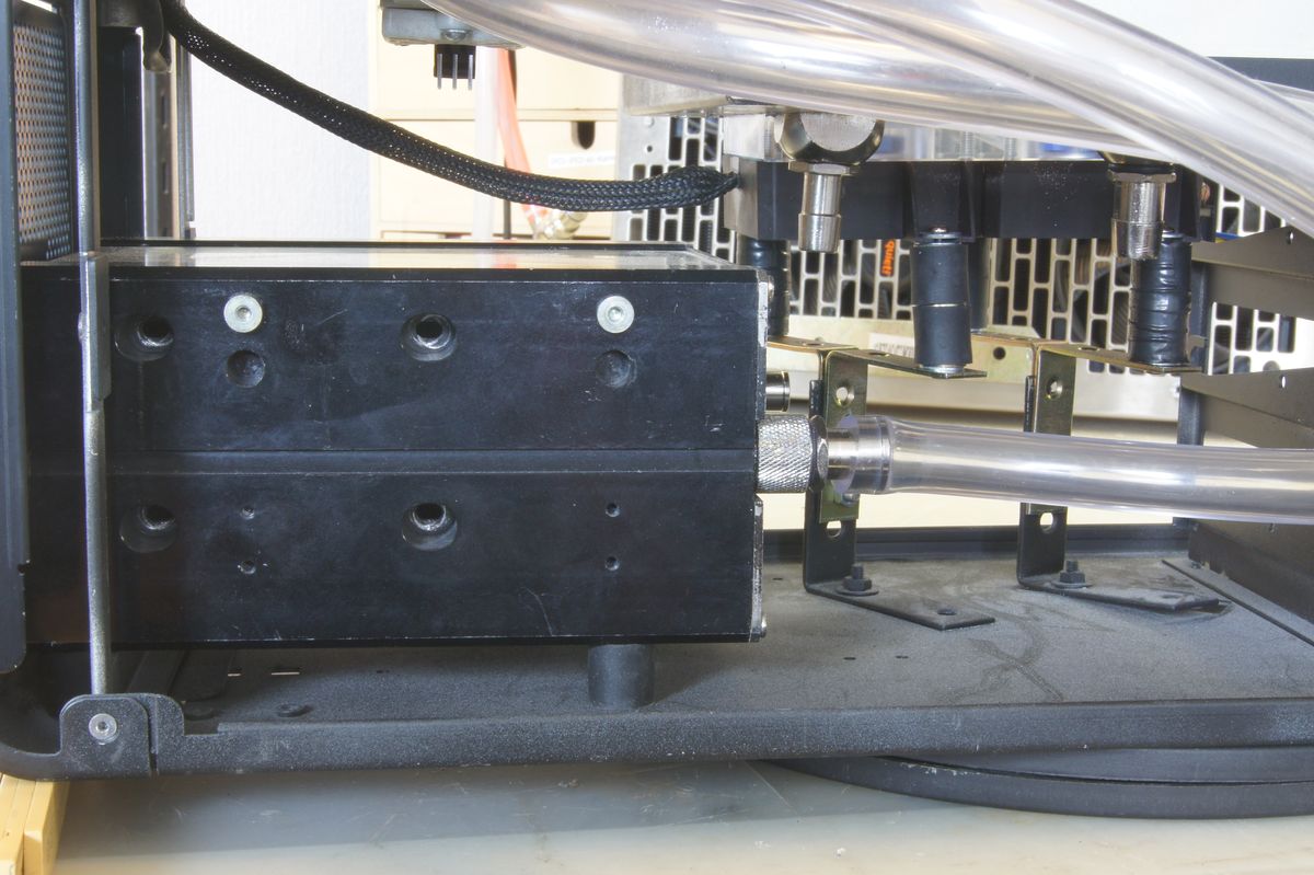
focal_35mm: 52
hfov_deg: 37.9
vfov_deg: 25.7
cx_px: 657
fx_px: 1915
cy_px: 438
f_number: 29
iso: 200
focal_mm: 35
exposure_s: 4
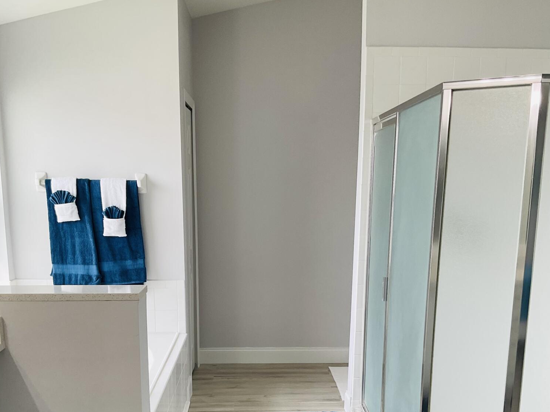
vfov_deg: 35.9
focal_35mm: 39
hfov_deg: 47.9
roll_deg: -1.1
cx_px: 274
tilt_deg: -11.9
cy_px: 313
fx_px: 620
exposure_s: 1/120
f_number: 1.8
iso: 40
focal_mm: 3
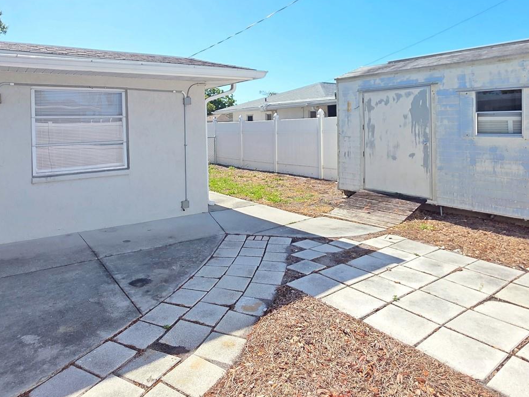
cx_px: 211
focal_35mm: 21
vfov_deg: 62.3
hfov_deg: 78.1
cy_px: 142
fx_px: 321
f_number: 1.9
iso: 40
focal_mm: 2.2
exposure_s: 1/1663
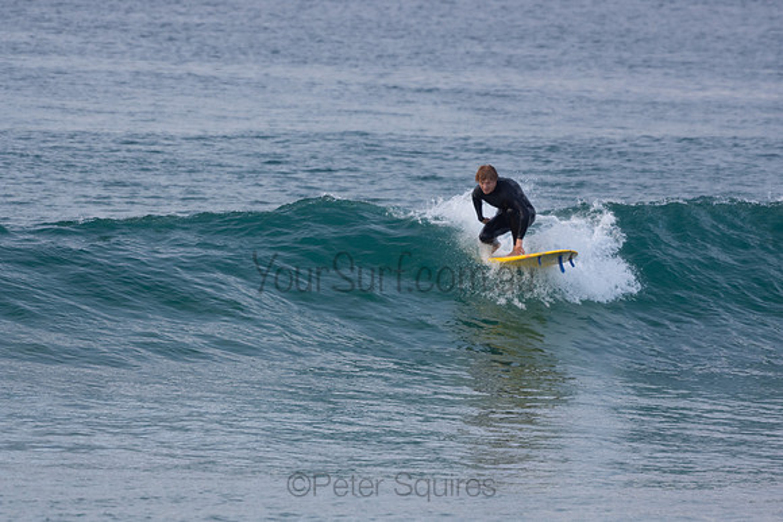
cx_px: 392
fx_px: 11421
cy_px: 261
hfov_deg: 3.9
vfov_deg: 2.6
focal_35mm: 525
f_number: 5.6
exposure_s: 1/1000
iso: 720
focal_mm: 350
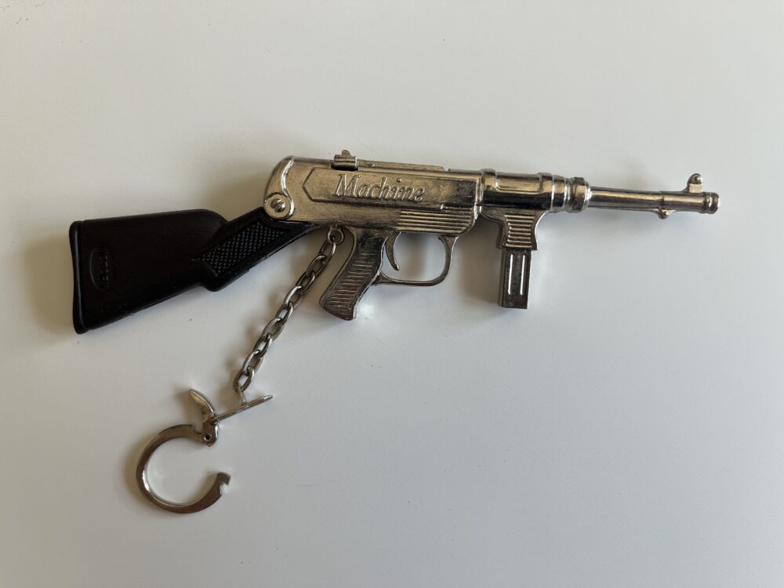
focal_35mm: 26
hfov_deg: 67.3
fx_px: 589
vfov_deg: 53.1
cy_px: 294
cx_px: 392
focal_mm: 5.1
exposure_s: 1/122
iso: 40
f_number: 1.6
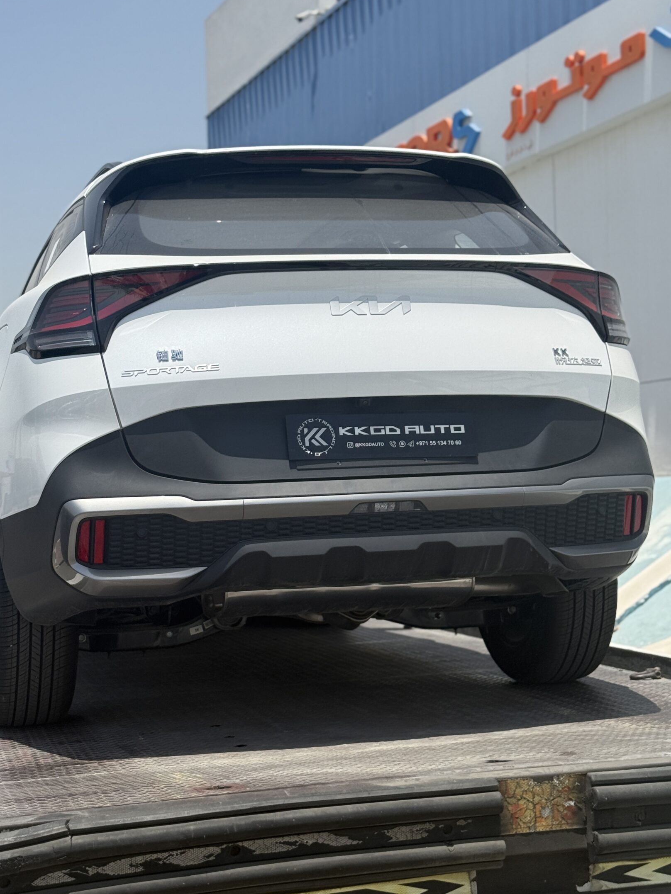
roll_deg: +1.2
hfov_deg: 25.6
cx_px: 292
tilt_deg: +3.4
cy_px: 426
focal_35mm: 57
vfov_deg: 33.8
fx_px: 1473
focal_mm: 6.76
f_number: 1.78
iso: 64
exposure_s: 1/6536
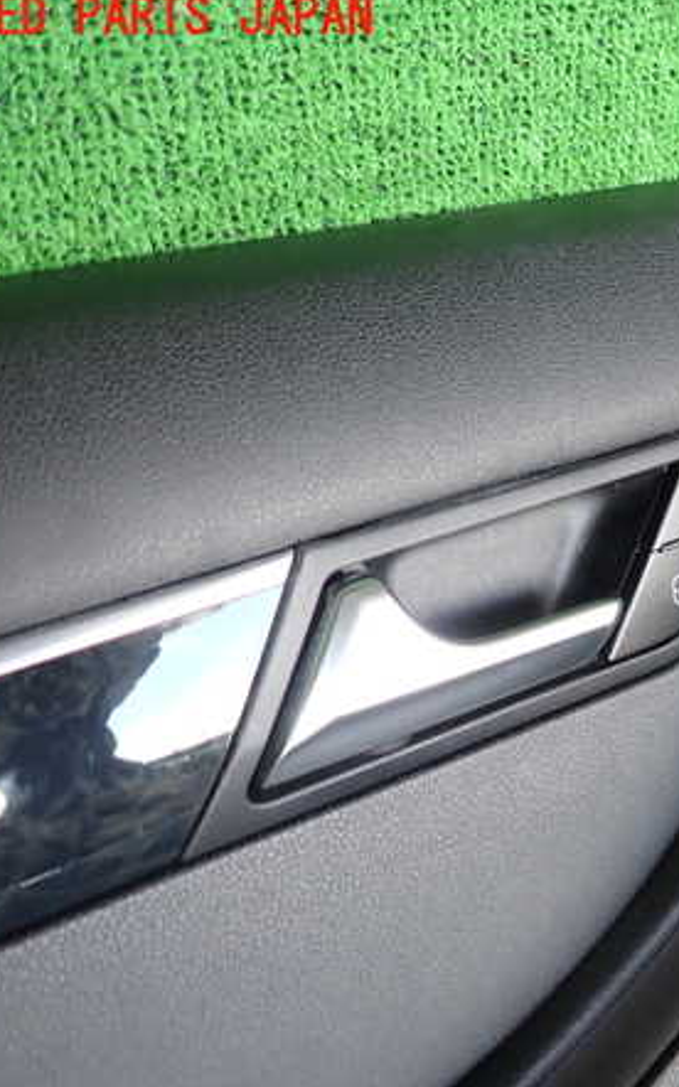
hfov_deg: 32.7
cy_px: 541
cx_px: 664
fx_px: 1067
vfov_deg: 54.0
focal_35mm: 36
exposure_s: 1/60
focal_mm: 4.5
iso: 200
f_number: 2
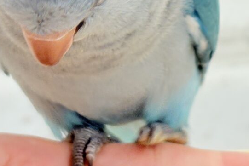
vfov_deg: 11.3
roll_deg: +1.2
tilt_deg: -4.6
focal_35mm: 120
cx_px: 160
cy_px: -11
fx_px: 830
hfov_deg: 17.0
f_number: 1.6
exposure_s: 1/100
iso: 80
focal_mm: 5.96
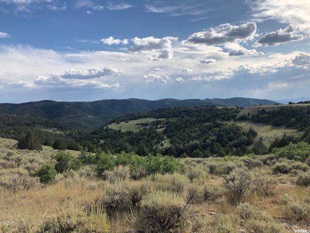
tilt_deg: -2.8
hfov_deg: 63.4
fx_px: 251
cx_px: 155
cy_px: 116
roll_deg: -0.4
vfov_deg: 49.7
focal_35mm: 28
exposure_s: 1/1429
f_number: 1.8
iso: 20
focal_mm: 3.99
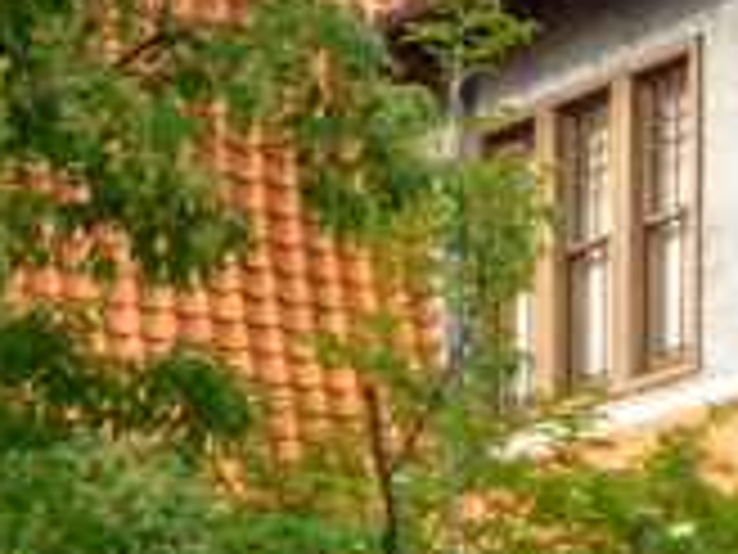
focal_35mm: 190
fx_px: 4051
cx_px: 1400
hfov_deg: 9.8
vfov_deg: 7.7
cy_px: 748
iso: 80
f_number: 4
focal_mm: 6.8
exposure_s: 1/200
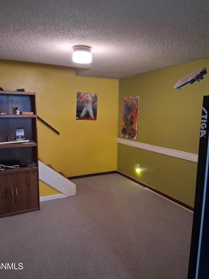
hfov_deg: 51.3
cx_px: 102
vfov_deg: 65.3
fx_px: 217
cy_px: 135
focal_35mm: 27
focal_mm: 3.98
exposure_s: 1/33
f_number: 1.8
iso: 400
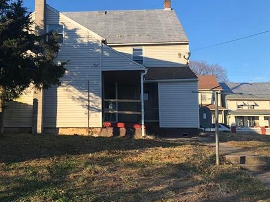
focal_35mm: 40
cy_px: 82
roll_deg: +0.6
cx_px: 85
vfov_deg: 35.9
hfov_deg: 45.9
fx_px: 312
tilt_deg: +10.0
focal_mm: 4
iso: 20
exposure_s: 1/774
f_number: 1.8
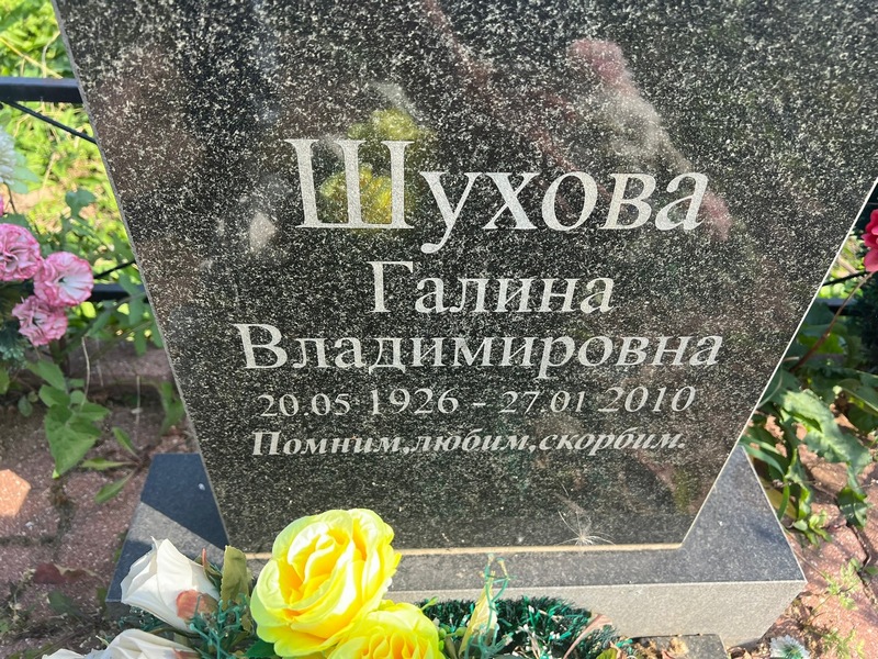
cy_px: 330
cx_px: 439
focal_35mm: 26
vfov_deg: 53.1
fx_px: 659
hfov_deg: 67.3
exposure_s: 1/808
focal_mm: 5.7
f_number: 1.5
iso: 50
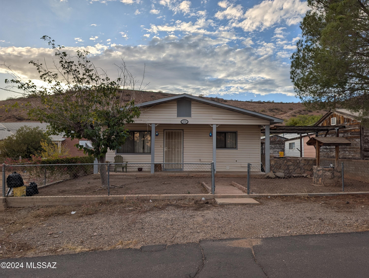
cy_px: 139
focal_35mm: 24
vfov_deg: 56.9
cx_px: 184
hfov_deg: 71.5
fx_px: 256
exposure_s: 1/26316
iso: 396
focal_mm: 6.9
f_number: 1.68
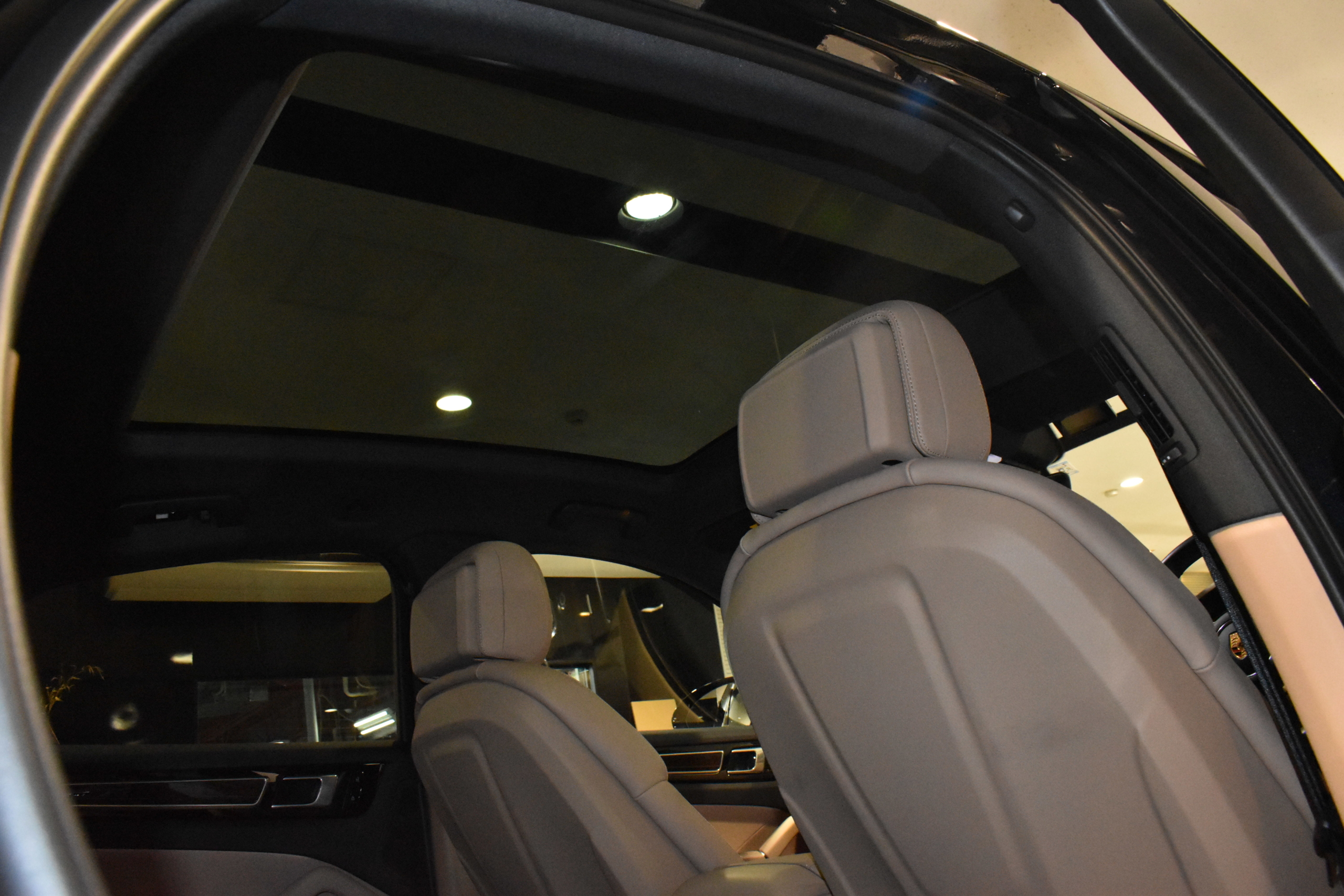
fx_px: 1008
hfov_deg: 67.4
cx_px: 672
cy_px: 448
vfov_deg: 47.9
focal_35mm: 27
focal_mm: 18
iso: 6400
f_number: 8
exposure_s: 1/60
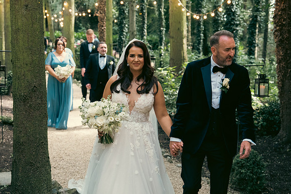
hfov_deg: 31.9
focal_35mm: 63
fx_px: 509
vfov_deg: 21.6
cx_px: 146
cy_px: 97
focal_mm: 42
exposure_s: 1/320
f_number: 3.5
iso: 1250
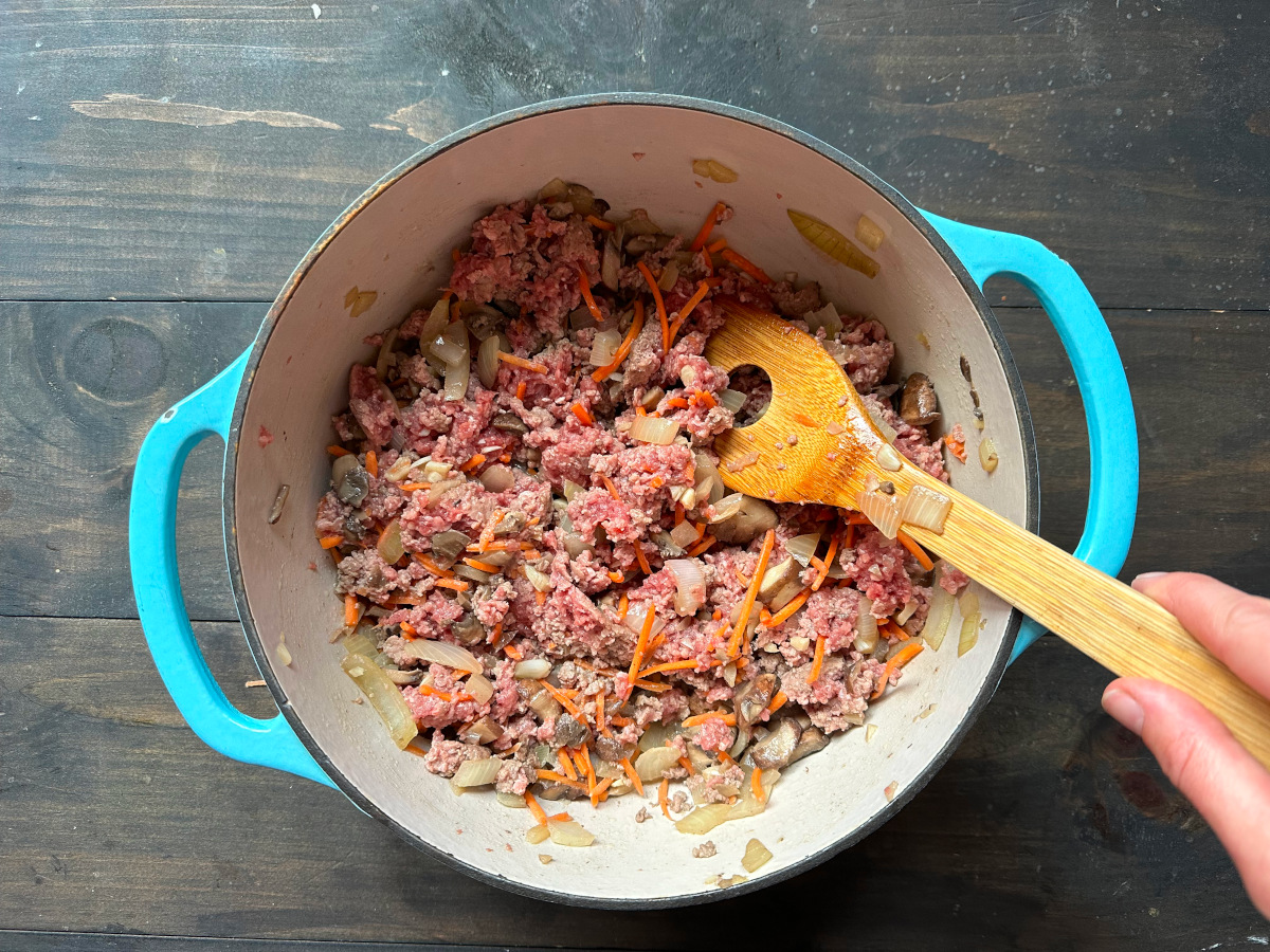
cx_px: 635
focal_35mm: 24
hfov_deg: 71.6
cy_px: 476
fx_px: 881
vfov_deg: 56.8
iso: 250
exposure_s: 1/108
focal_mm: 6.86
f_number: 1.78
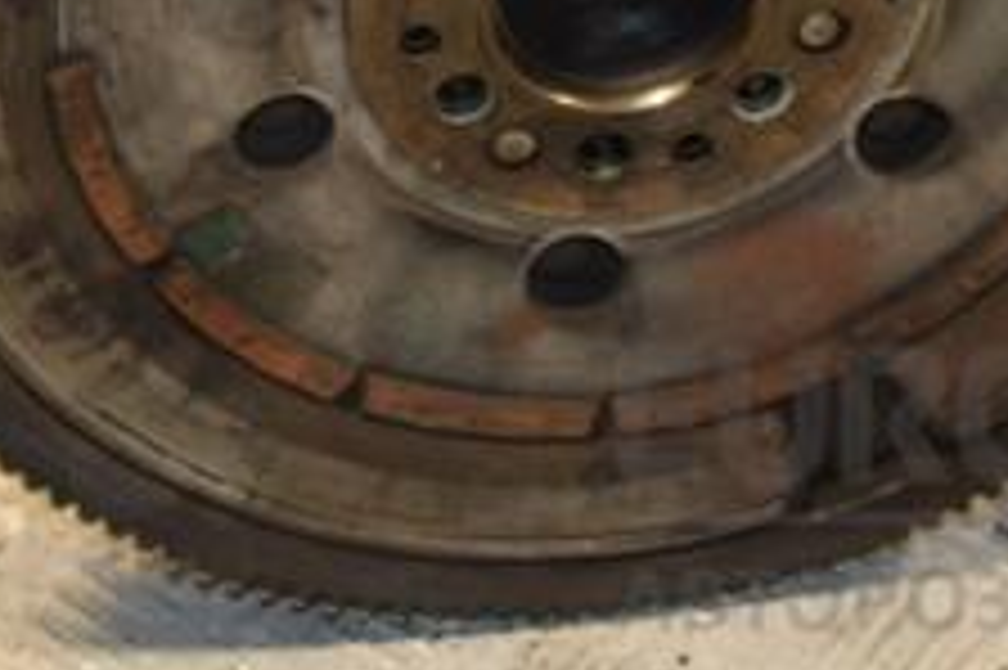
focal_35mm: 161
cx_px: 531
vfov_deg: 8.4
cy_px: -184
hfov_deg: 12.8
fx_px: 4505
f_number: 4.8
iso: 800
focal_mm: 40
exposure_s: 1/160
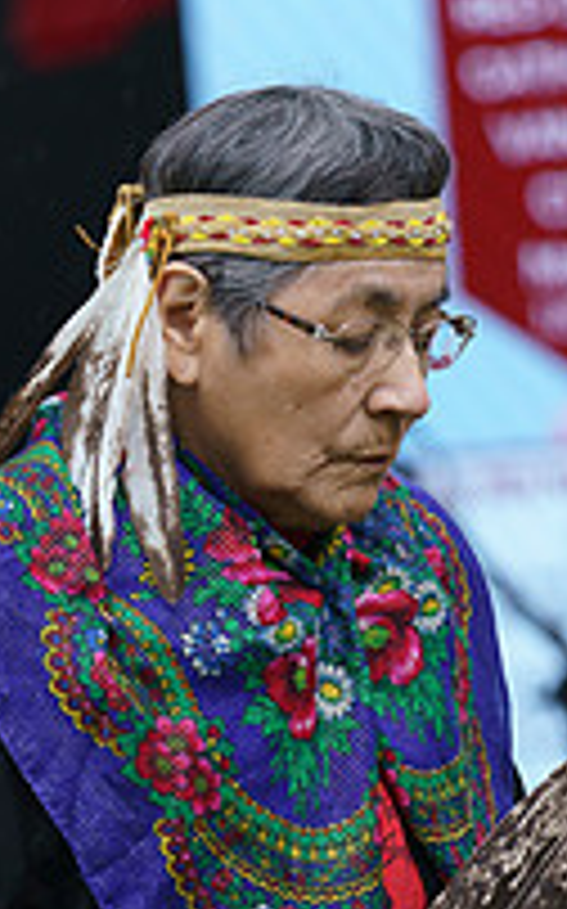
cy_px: 994
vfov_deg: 4.6
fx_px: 11241
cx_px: 364
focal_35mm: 454
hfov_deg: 2.9
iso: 320
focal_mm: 200
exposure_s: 1/400
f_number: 4
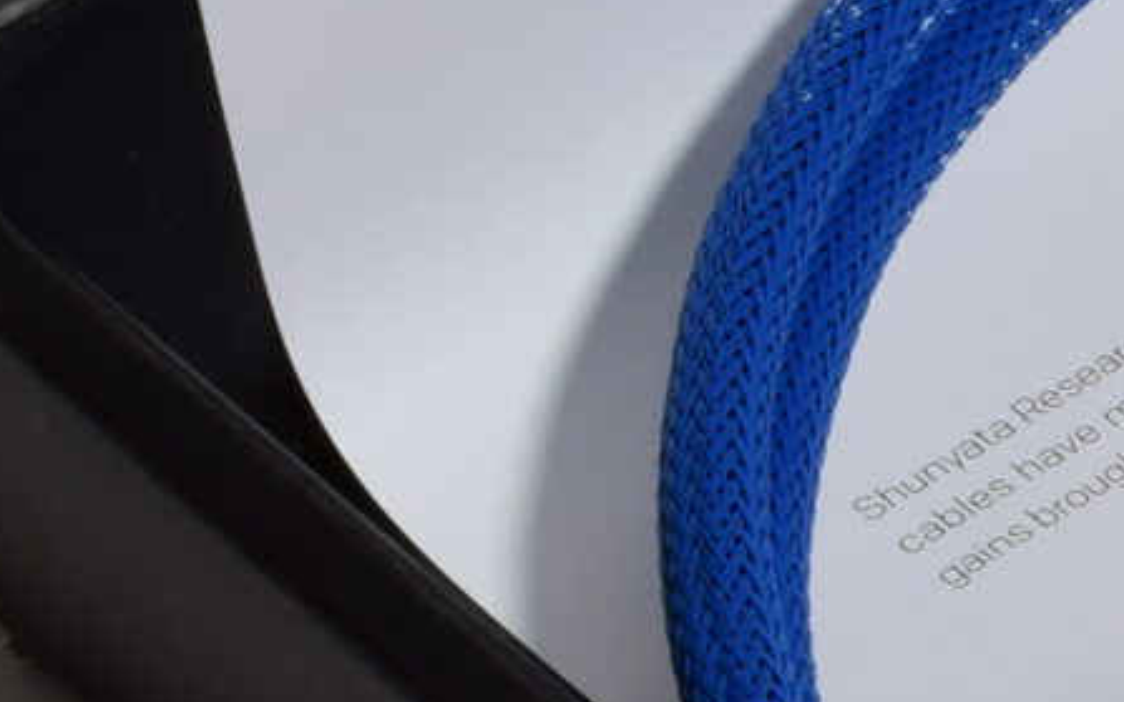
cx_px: 2437
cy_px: 608
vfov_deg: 4.4
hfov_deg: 6.8
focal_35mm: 298
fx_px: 9125
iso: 100
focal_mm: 34
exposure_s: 1.3
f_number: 25
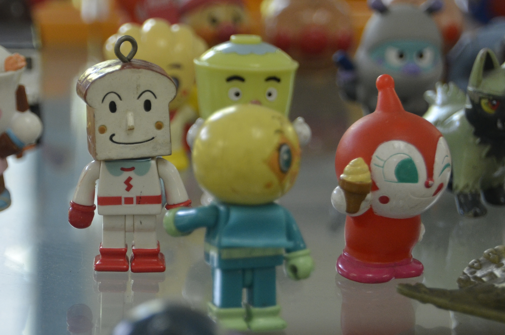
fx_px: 1974
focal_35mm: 141
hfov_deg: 14.5
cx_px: 134
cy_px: 171
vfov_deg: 9.7
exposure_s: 1/60
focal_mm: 50
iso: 560
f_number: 4.8
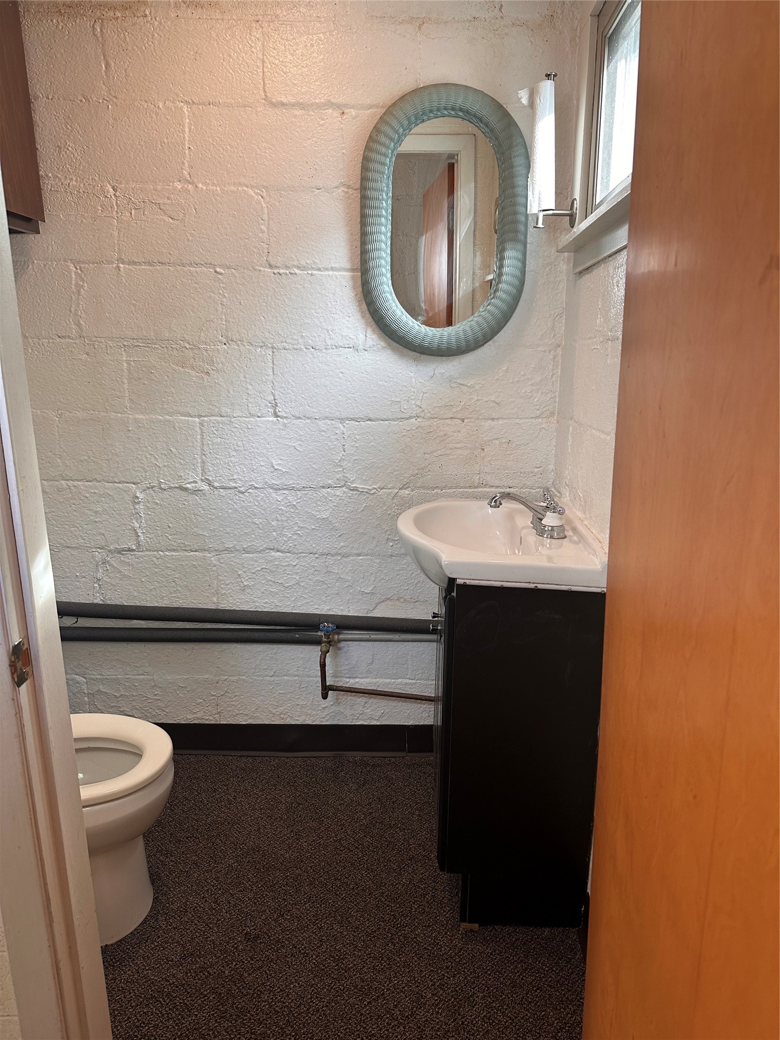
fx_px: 721
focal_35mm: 24
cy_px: 520
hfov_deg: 56.8
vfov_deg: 71.6
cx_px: 390
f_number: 1.78
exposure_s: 1/60
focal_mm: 6.86
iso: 125
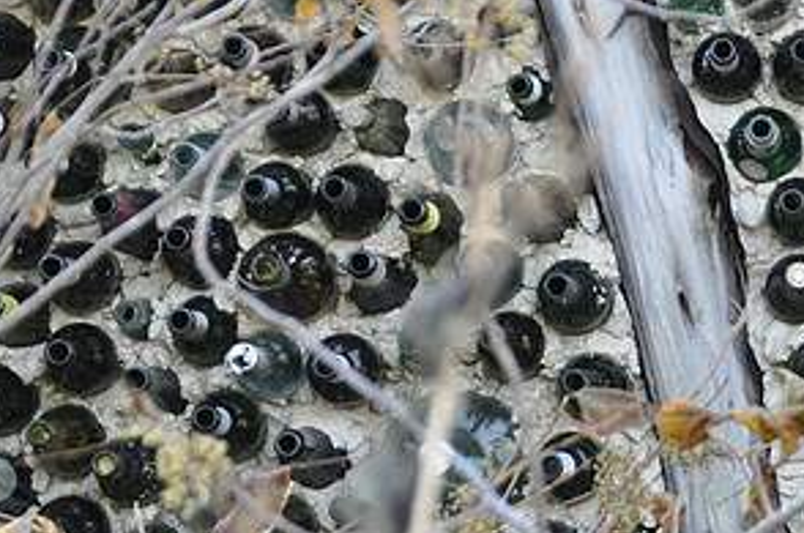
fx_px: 5418
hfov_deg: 8.5
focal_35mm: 243
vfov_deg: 5.6
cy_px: 236
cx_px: 736
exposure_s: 1/125
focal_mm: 82
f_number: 5.3
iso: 1250
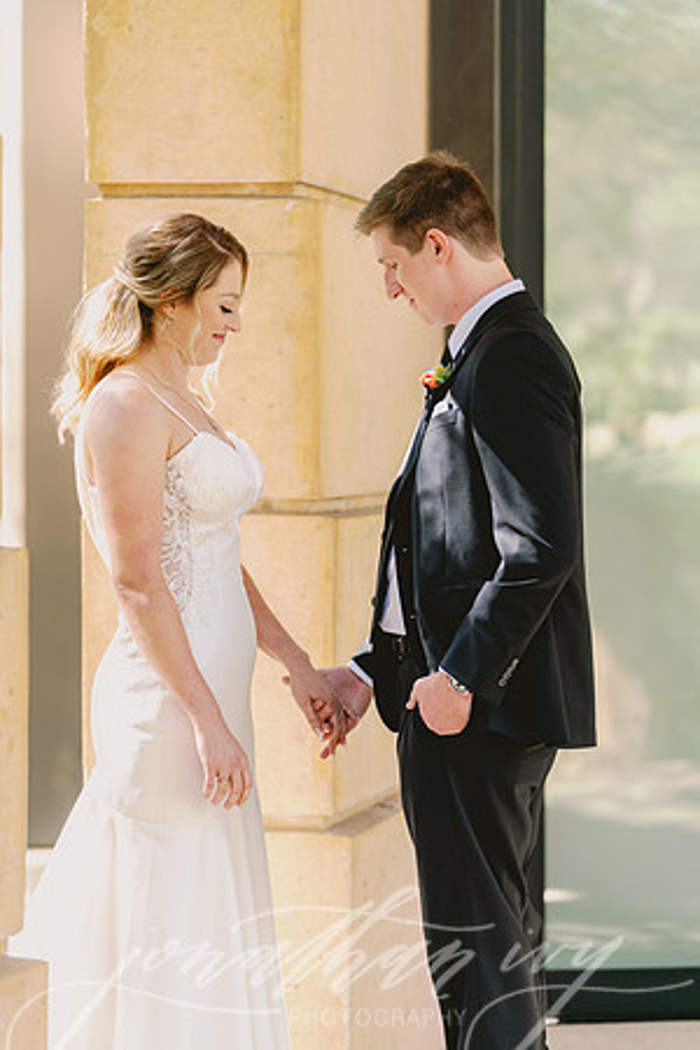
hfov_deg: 10.3
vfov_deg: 15.4
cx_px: 350
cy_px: 525
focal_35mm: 133
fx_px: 3879
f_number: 2.8
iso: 400
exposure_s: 1/320
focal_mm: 133
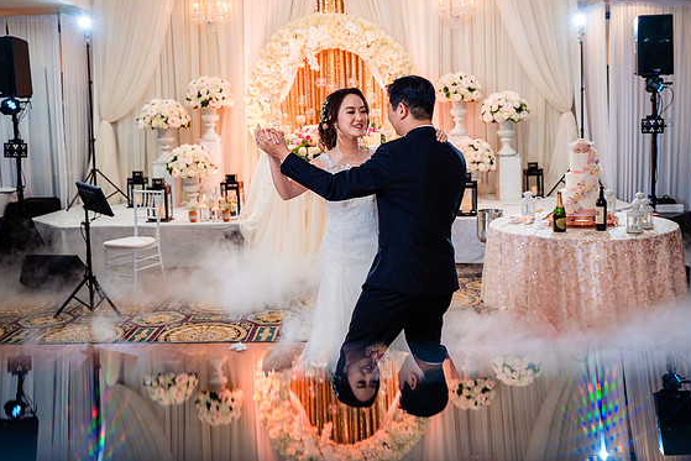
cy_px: 203
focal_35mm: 37
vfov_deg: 35.9
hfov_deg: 51.8
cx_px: 383
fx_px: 710
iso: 1000
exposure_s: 1/160
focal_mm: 30
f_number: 3.5
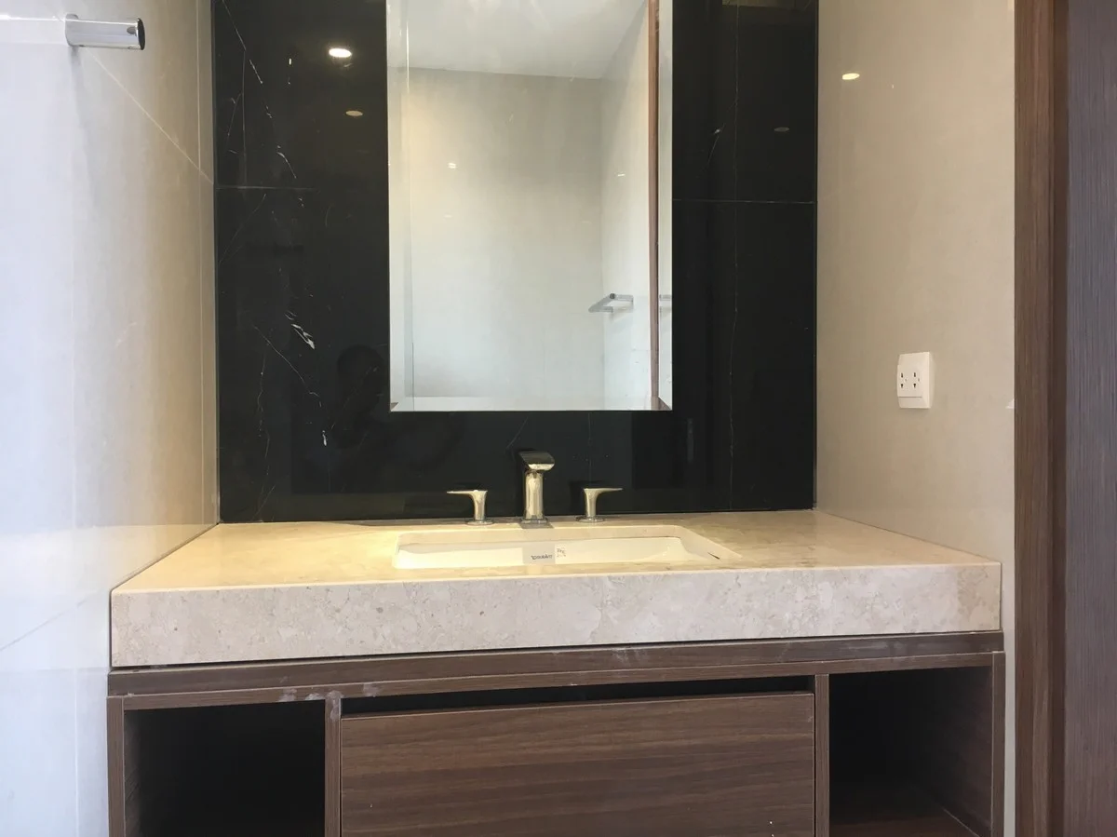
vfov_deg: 48.2
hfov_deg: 61.7
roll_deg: +0.0
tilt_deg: -0.2
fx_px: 935
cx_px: 558
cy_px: 418
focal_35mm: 29
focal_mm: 4.15
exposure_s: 1/33
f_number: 2.2
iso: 100
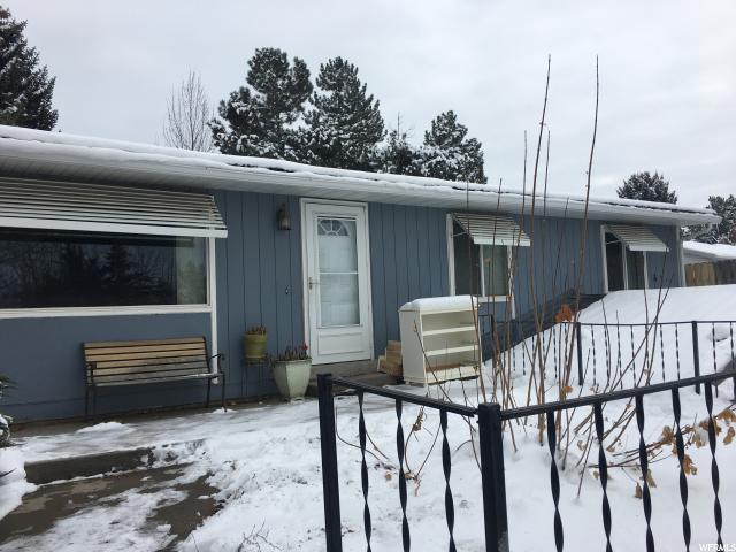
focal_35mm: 29
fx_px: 617
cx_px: 368
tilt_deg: +3.4
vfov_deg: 48.2
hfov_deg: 61.7
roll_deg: +1.8
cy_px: 276
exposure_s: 1/1350
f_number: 2.2
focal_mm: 4.15
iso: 25
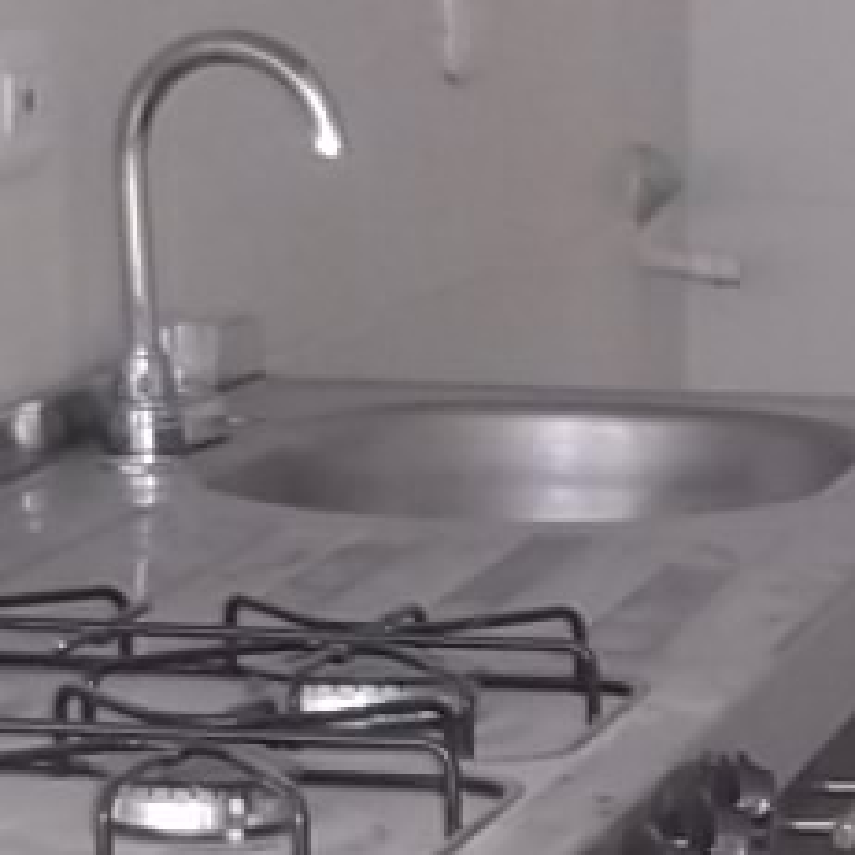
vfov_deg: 9.9
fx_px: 4918
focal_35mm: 176
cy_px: 859
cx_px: 1066
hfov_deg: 9.8
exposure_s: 1/30
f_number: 3.1
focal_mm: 6.5
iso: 160
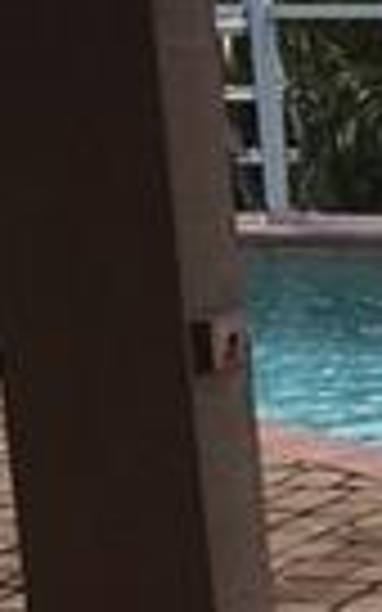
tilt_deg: -12.7
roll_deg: +1.7
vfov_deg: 12.0
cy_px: 549
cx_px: 1074
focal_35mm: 174
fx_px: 2898
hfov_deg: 6.9
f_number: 2.2
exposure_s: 1/460
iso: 25
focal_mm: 4.15
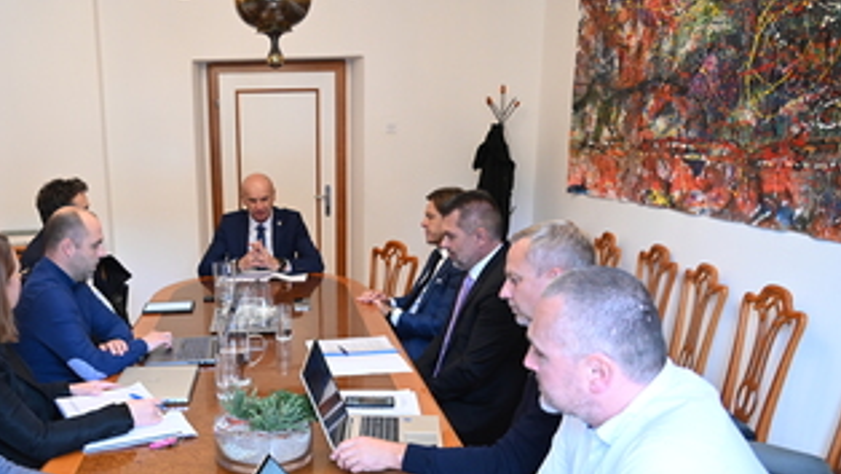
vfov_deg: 32.0
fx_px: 803
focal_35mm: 36
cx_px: 287
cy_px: 376
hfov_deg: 54.3
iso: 2500
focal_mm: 24
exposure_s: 1/160
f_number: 4
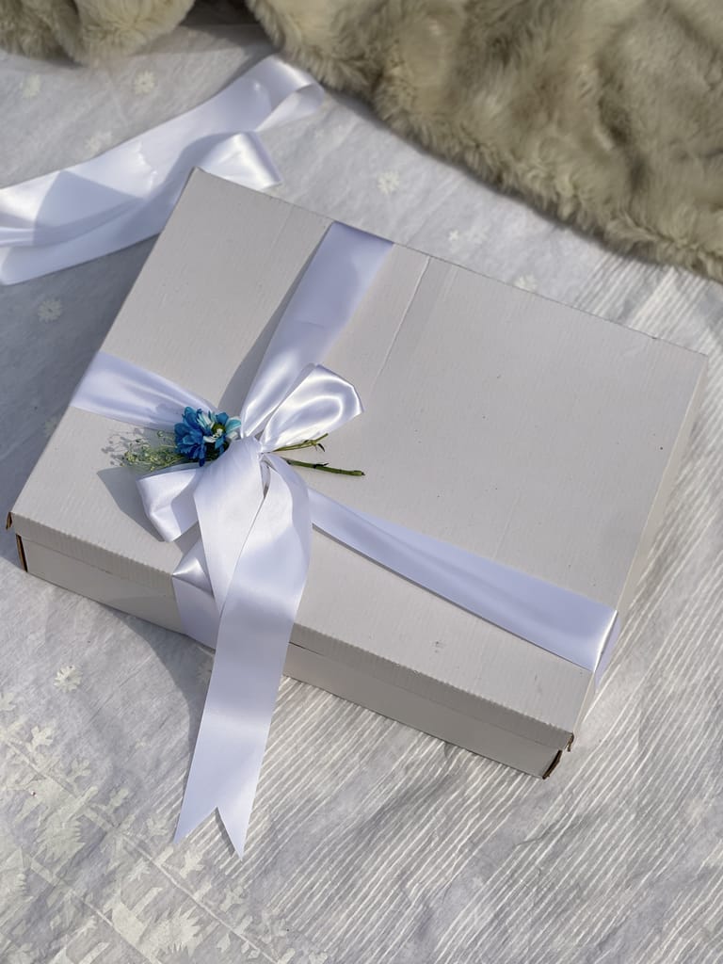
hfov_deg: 22.9
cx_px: 362
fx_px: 1782
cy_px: 482
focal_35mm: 64
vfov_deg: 30.3
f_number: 2.2
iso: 32
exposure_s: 1/3215
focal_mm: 7.5
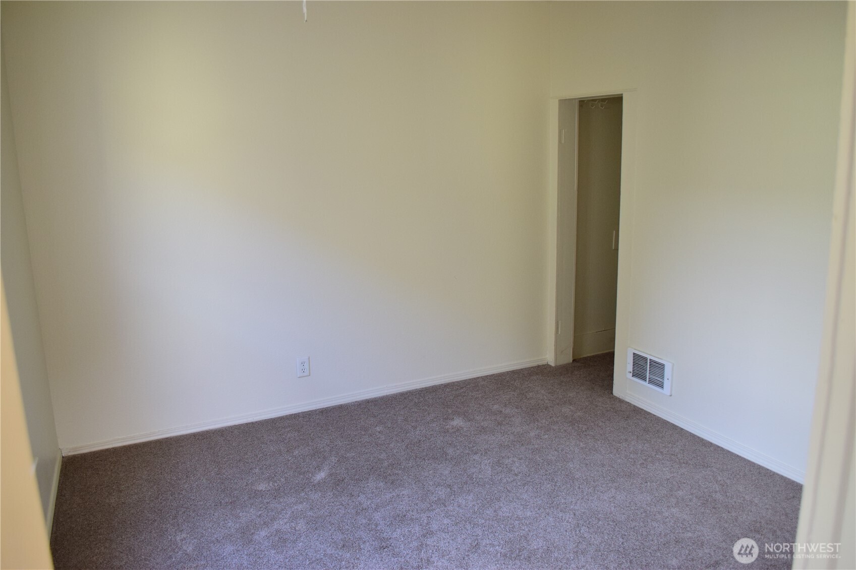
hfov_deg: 67.4
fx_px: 642
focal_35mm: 27
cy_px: 285
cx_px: 428
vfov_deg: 47.9
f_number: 3.5
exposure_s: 1/60
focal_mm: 18
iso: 640
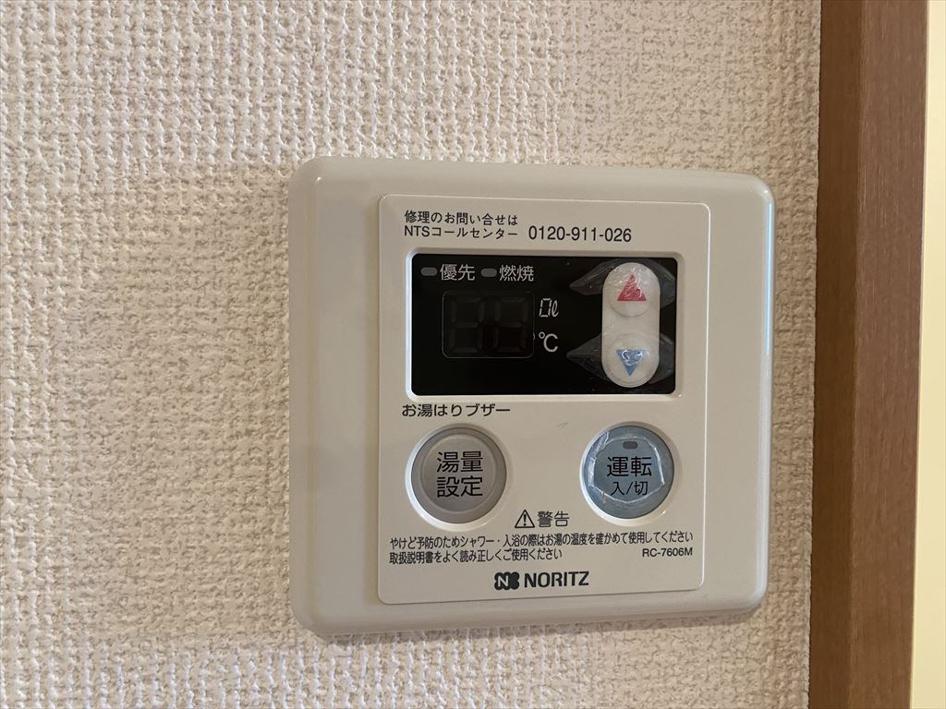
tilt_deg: -2.8
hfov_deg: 67.3
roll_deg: -0.1
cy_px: 354
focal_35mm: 26
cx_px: 473
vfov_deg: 53.1
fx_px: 711
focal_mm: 4.25
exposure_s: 1/50
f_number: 1.8
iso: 250
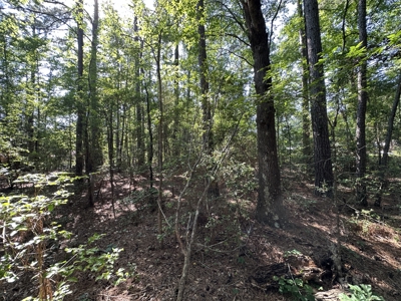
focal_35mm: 14
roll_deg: +1.2
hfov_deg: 102.1
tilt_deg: +3.0
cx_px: 200
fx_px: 162
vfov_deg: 85.7
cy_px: 150
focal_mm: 2.22
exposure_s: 1/99
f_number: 2.2
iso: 64
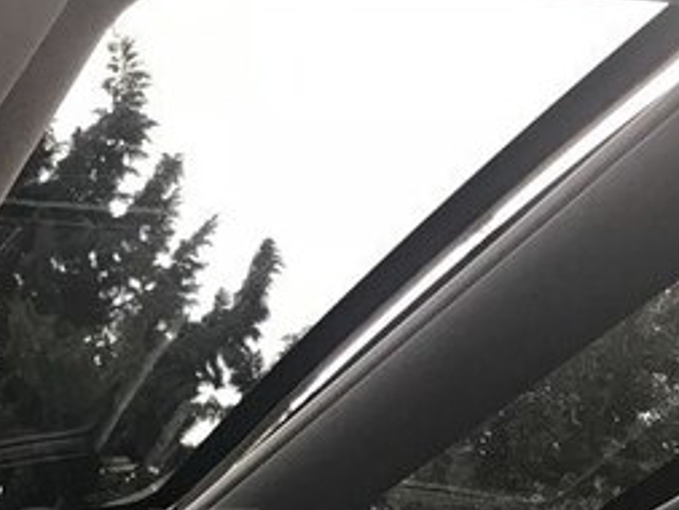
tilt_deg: +18.9
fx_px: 1433
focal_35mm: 73
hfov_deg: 25.3
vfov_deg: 19.4
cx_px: -13
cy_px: 549
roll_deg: +13.8
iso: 32
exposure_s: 1/33
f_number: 1.8
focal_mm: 3.99
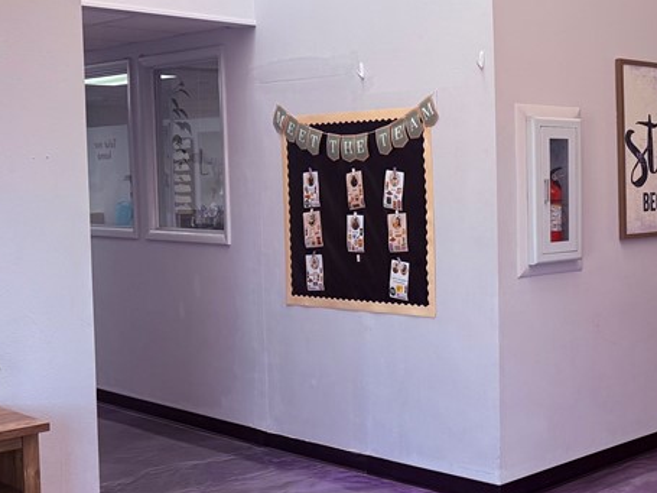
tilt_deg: -2.7
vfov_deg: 27.0
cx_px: 670
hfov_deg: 32.5
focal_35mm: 54
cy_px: 227
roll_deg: +0.5
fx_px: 1025
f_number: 1.78
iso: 125
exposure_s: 1/120
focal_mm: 6.76
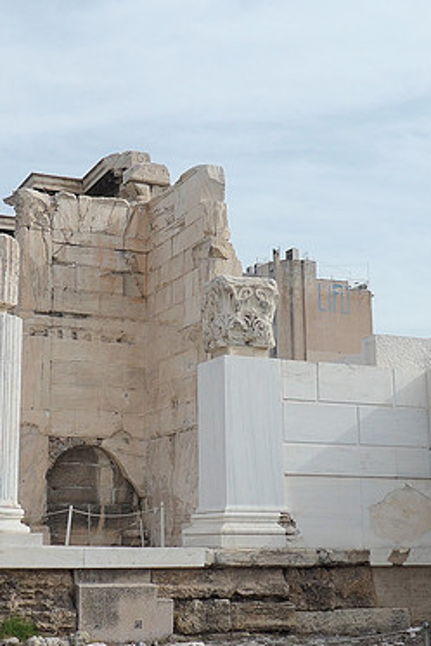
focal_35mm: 56
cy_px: 313
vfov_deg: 35.6
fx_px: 1005
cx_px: 128
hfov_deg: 24.0
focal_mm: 8.8
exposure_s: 1/2000
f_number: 3.3
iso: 200
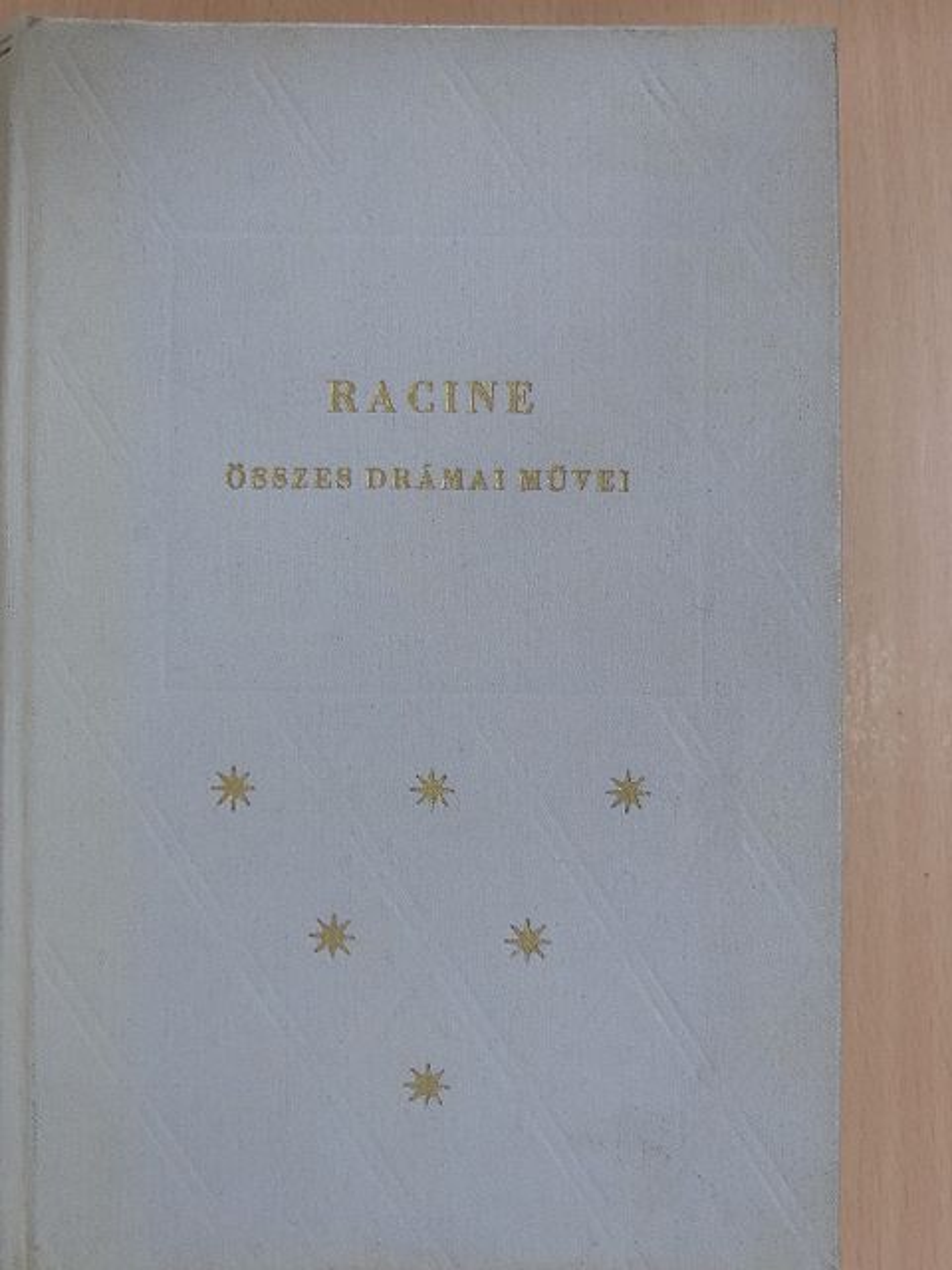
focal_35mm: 47
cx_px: 476
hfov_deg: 30.9
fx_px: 1723
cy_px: 635
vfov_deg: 40.4
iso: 400
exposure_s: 1/30
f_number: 3.5
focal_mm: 8.3
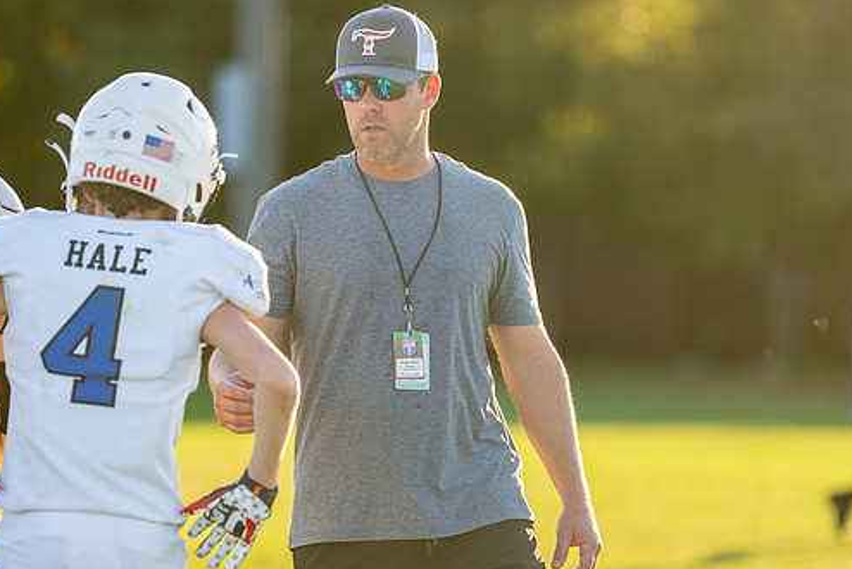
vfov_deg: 4.6
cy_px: 310
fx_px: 7128
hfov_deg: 6.8
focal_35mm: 301
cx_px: 444
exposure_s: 1/2000
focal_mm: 200
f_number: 2.8
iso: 320
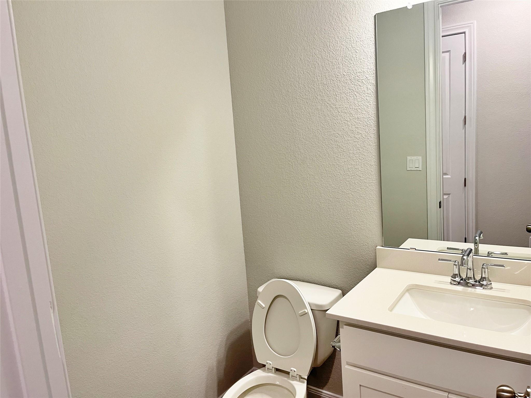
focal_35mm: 26
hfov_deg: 67.3
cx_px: 266
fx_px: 399
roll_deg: +4.3
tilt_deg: -9.2
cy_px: 199
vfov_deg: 53.1
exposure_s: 1/60
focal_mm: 5.1
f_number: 1.6
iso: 100
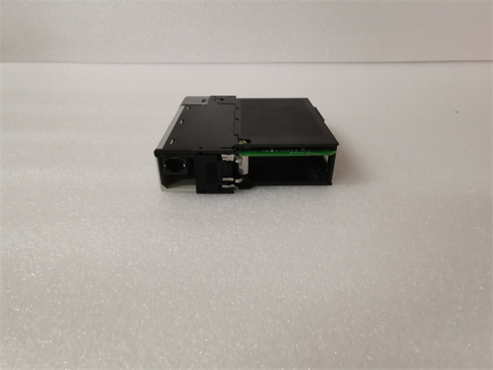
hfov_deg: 79.0
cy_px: 185
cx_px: 246
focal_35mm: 21
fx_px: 299
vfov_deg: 63.4
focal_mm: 3.95
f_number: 2.2
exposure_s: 1/36
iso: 160
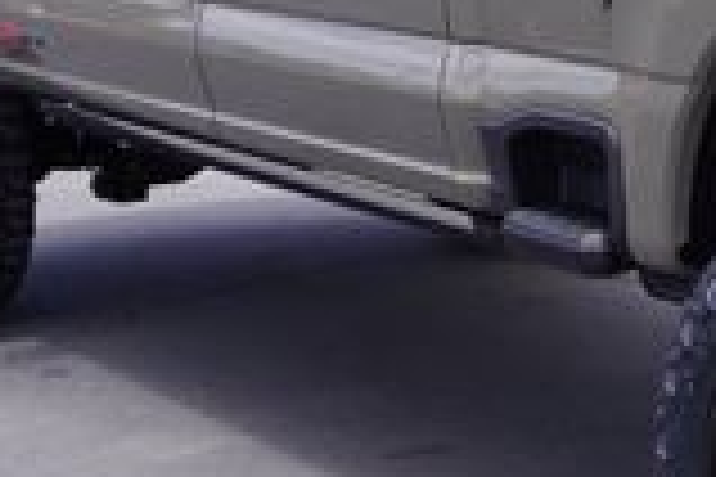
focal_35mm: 121
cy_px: 194
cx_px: 1009
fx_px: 2406
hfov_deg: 15.8
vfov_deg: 11.3
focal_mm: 20
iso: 100
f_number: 8
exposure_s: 1/125
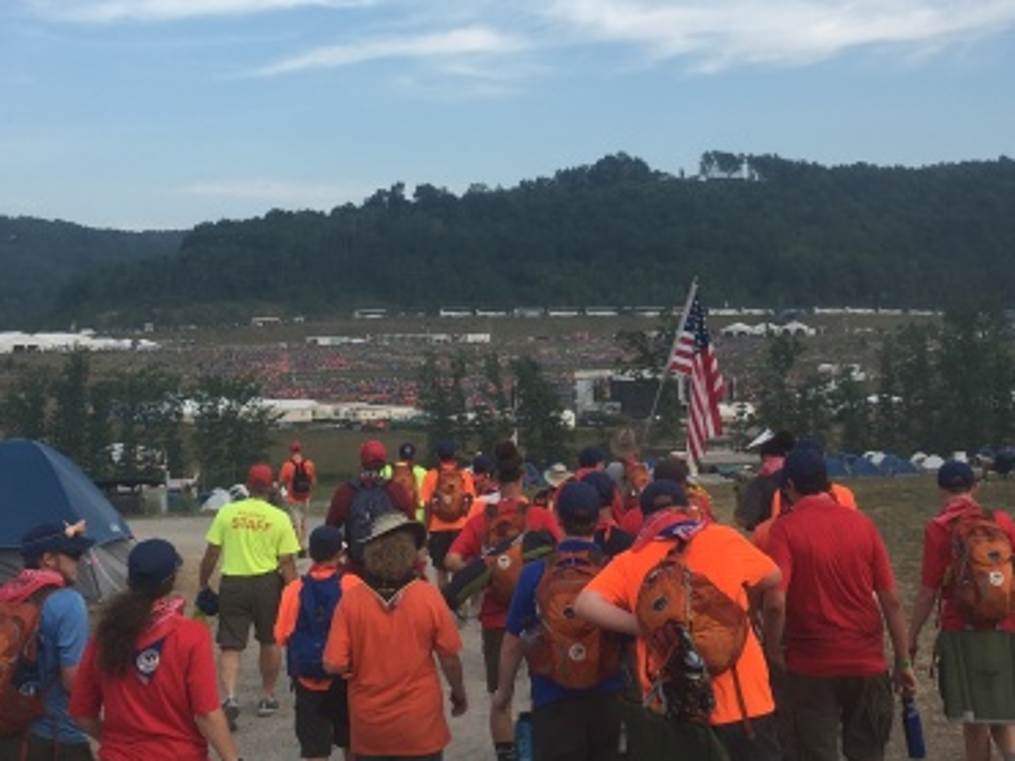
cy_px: 241
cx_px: 533
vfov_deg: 28.9
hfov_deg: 38.2
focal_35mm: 50
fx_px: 1466
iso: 25
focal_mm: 4.15
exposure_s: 1/686
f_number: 2.2
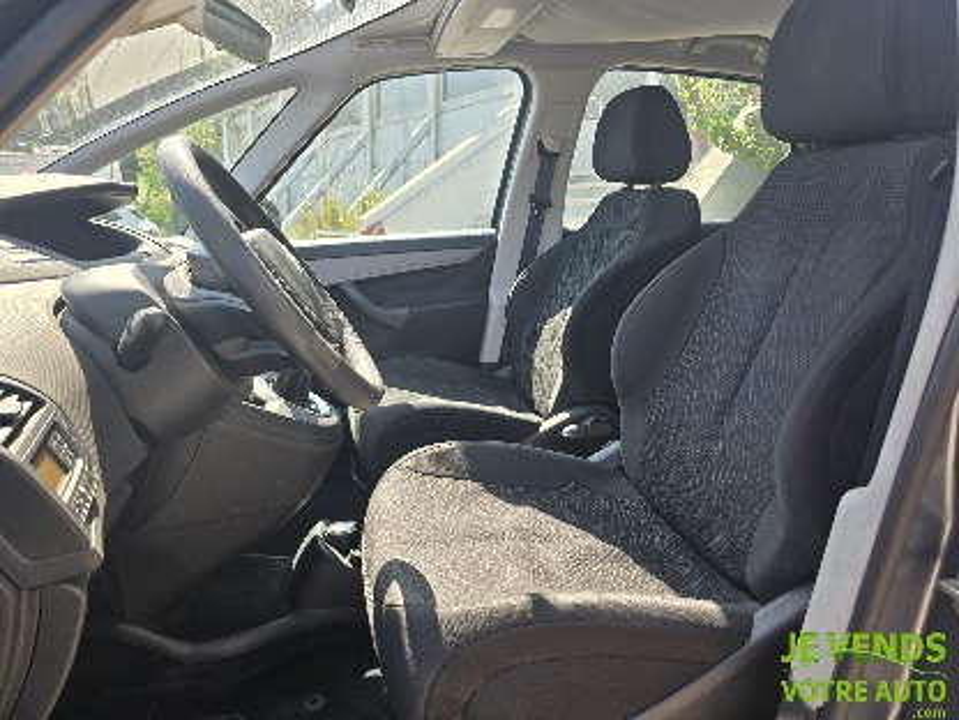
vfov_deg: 58.9
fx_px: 637
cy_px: 360
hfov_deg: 73.9
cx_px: 480
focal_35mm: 23
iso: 16
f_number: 1.7
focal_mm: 6.3
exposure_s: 1/180
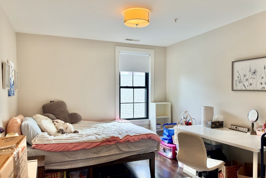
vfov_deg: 49.5
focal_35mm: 26
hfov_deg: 69.4
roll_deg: -0.9
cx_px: 137
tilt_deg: -1.8
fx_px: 192
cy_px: 99
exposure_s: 1/120
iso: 200
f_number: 1.8
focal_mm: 6.93
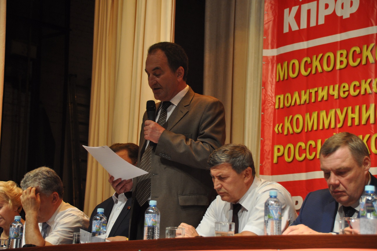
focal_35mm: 112
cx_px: 188
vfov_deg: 12.1
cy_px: 126
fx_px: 1177
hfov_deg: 18.2
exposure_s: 1/60
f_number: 5
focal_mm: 75
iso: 800
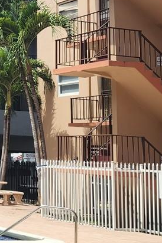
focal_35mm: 93
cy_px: 52
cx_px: -162
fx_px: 629
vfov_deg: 21.7
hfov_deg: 12.8
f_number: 1.8
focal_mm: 6.4
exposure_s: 1/769
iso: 12
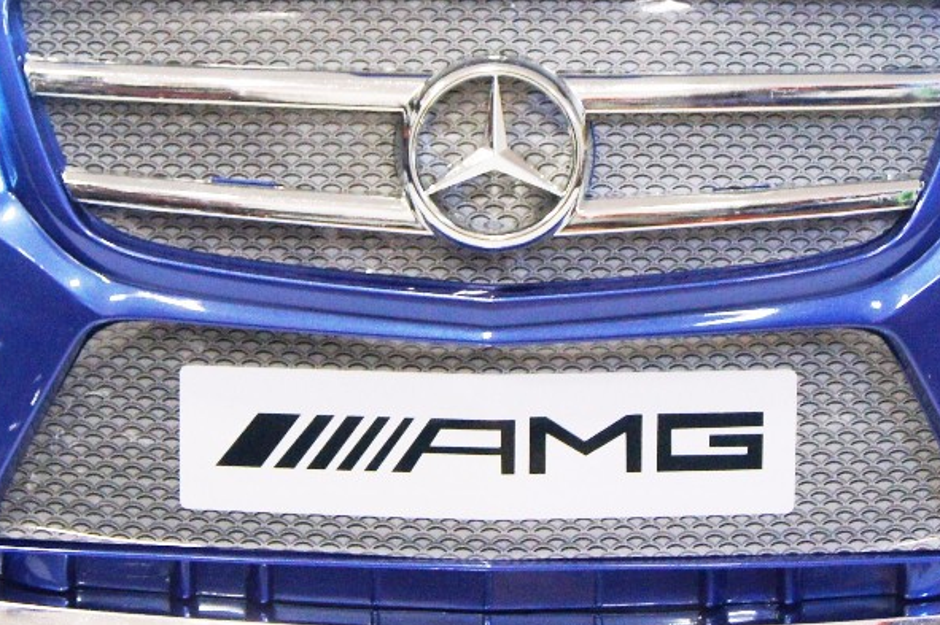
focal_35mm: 144
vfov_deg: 9.5
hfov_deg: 14.2
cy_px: 119
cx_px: 483
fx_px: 3767
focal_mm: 35
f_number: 5
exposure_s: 1/60
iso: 1600
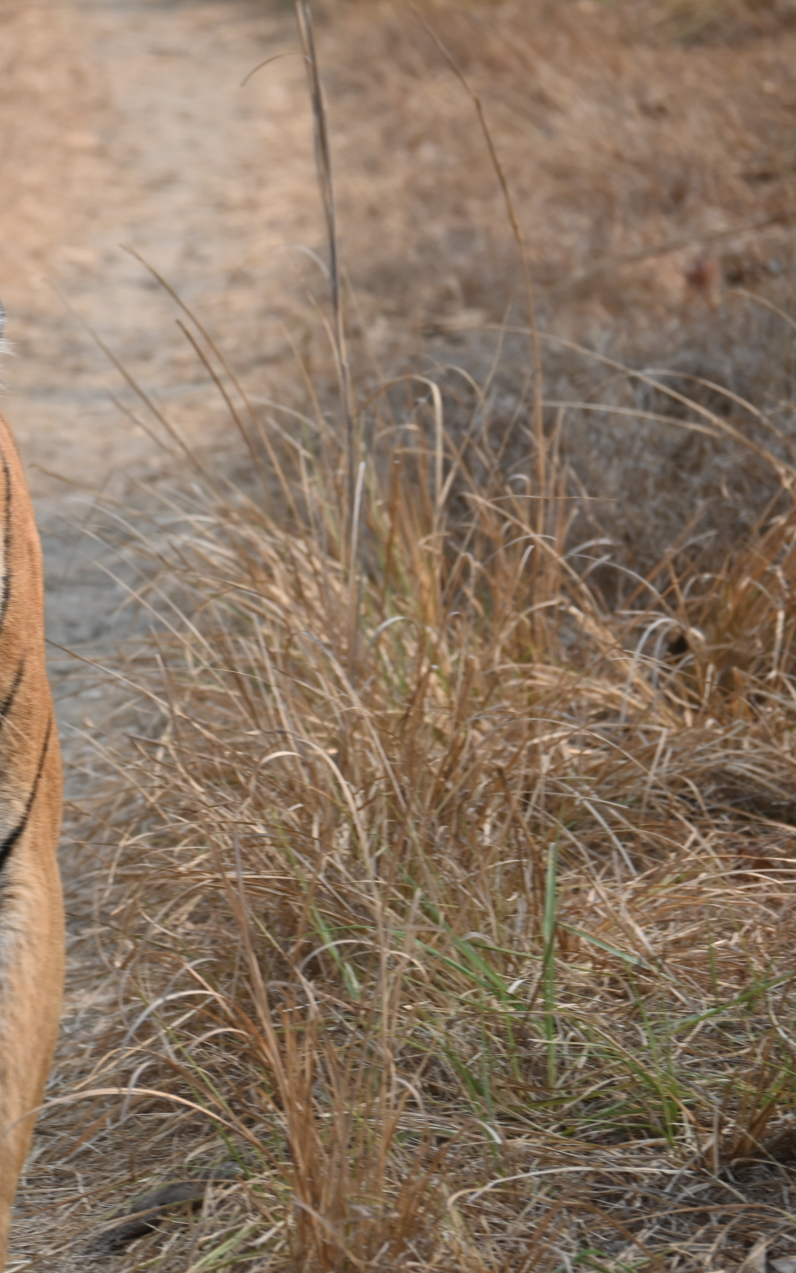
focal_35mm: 333
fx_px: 11551
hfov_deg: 3.9
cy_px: 636
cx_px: 62
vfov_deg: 6.3
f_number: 5.6
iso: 160
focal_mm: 145
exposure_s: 1/500
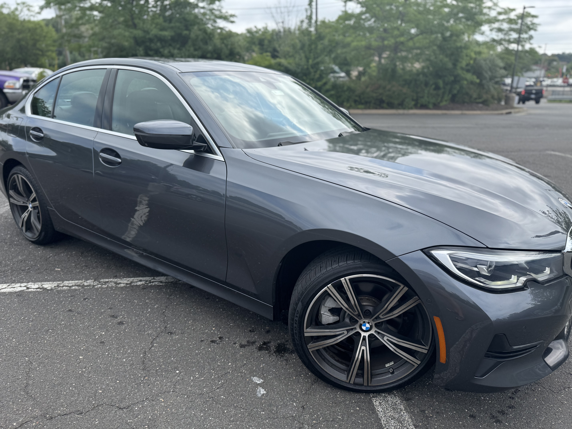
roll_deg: +0.6
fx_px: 397
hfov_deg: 71.6
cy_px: 214
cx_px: 286
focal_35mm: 24
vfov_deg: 56.8
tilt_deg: -19.5
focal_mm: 6.76
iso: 80
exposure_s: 1/3802
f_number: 1.78
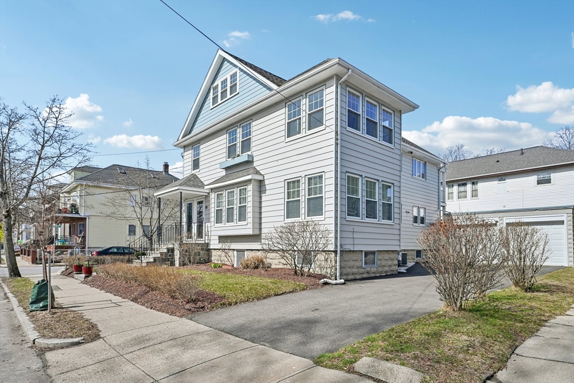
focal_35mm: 19
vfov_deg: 64.6
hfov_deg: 86.9
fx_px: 303
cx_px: 287
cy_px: 192
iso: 400
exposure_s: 1/1250
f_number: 8
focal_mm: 19
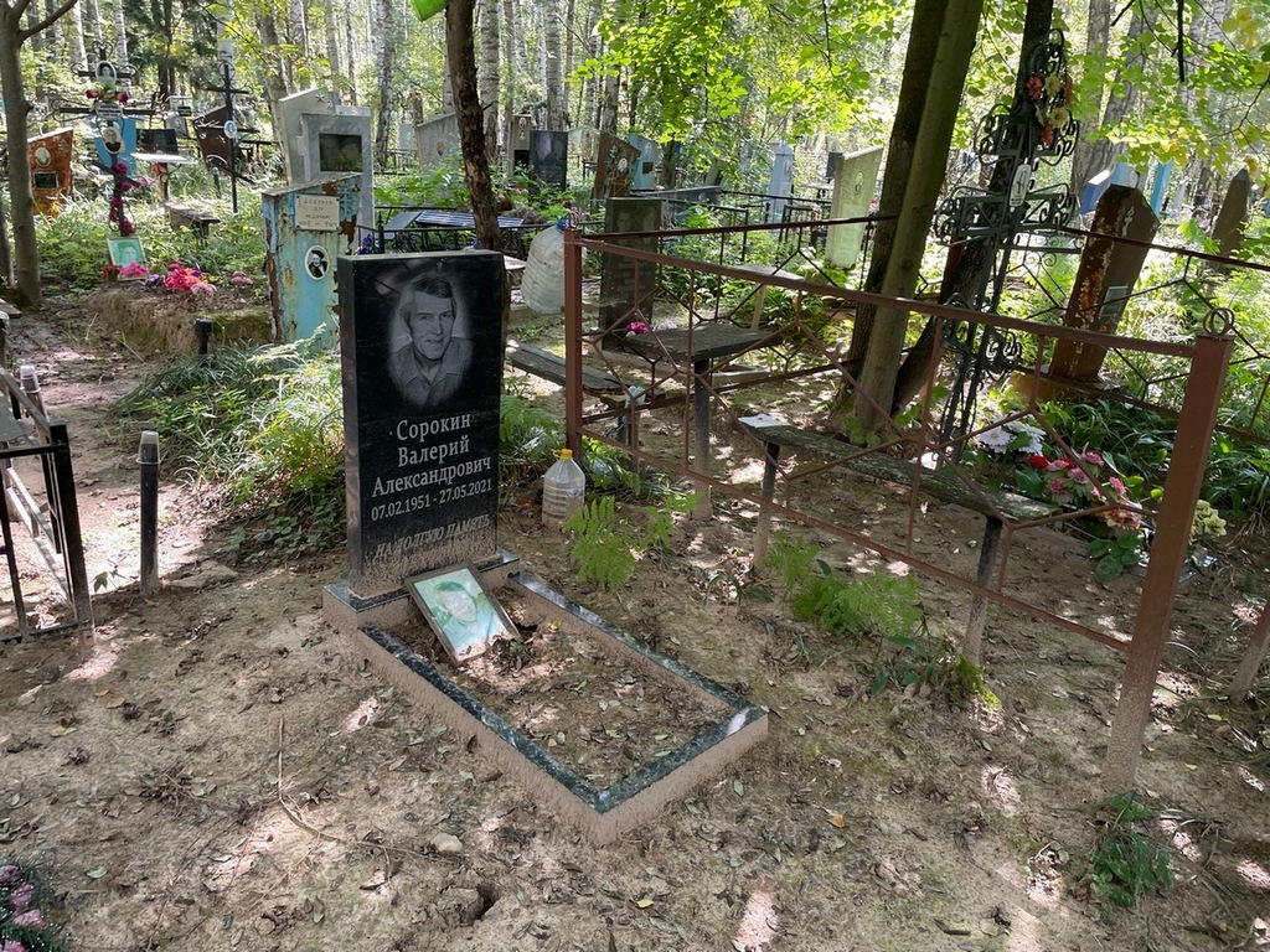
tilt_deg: -12.4
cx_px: 635
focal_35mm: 26
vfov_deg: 53.1
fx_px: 954
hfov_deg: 67.3
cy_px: 476
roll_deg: -6.4
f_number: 1.6
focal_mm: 4.2
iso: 100
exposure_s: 1/121
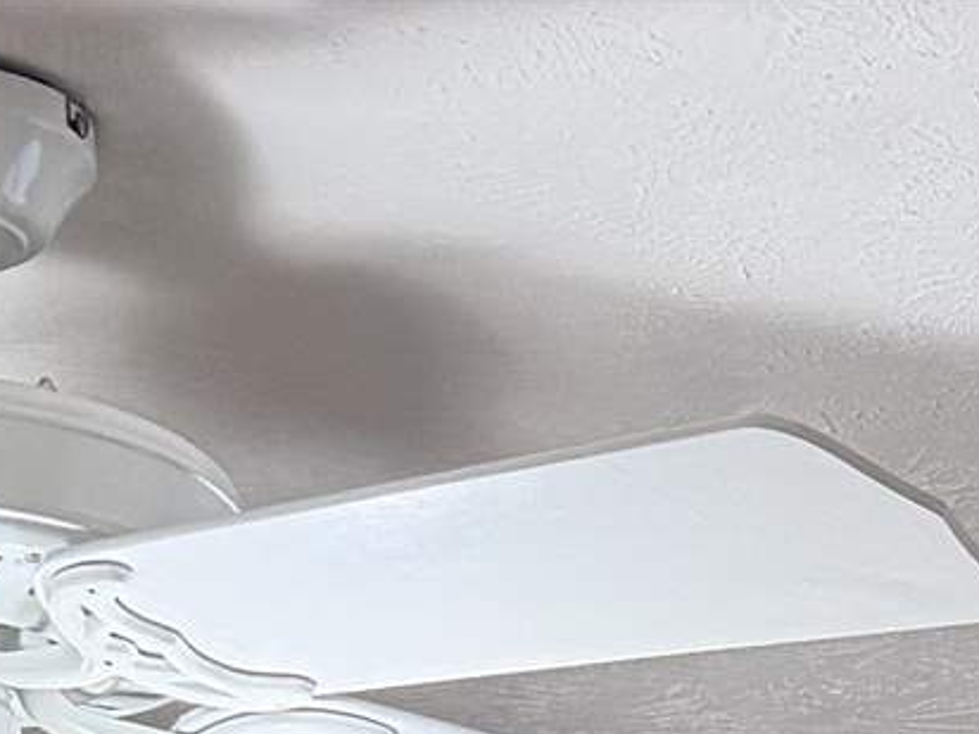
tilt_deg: -6.7
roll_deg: +0.5
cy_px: 2729
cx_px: 841
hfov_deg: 11.0
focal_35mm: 179
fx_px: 5062
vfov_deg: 6.8
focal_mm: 6.76
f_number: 1.78
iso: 320
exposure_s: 1/60
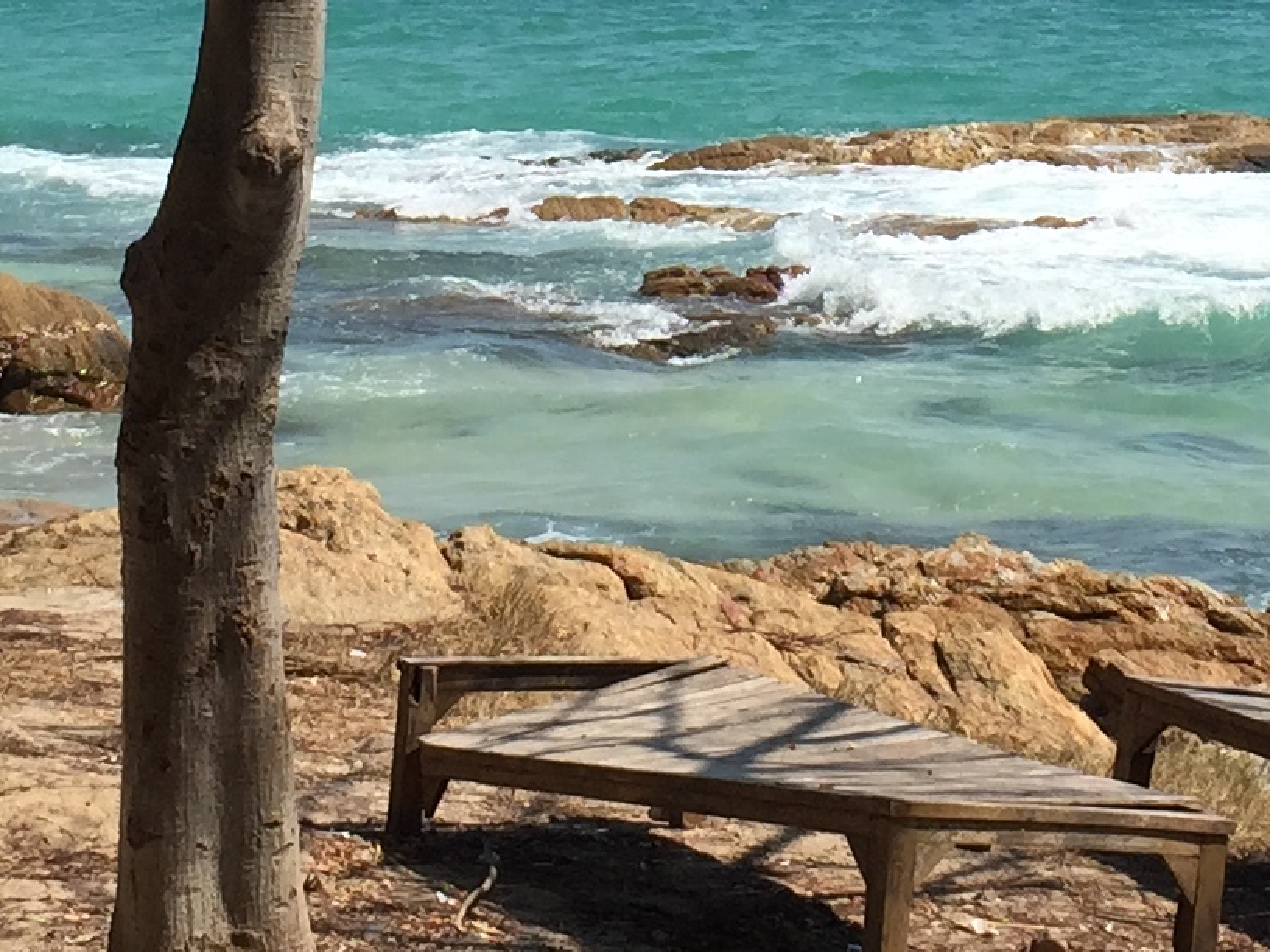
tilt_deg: +0.3
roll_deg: -0.8
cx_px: 767
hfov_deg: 17.0
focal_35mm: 116
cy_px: -179
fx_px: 4256
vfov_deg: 12.5
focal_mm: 4.15
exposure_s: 1/2475
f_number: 2.2
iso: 32
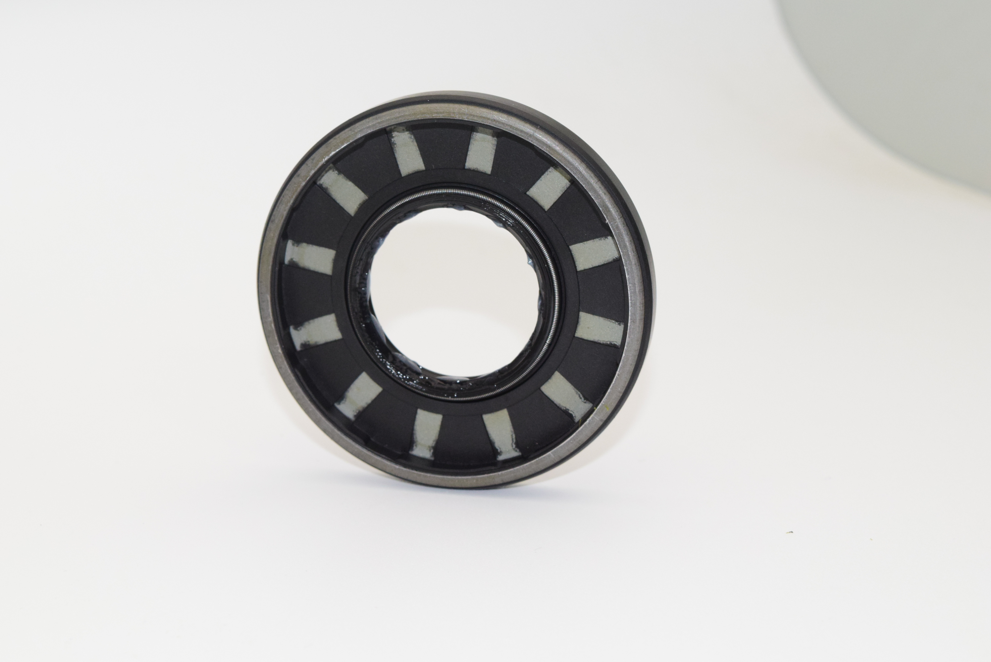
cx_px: 496
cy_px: 331
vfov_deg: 16.6
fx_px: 2273
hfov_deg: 24.6
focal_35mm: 82
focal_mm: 55
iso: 1600
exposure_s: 1/60
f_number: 11
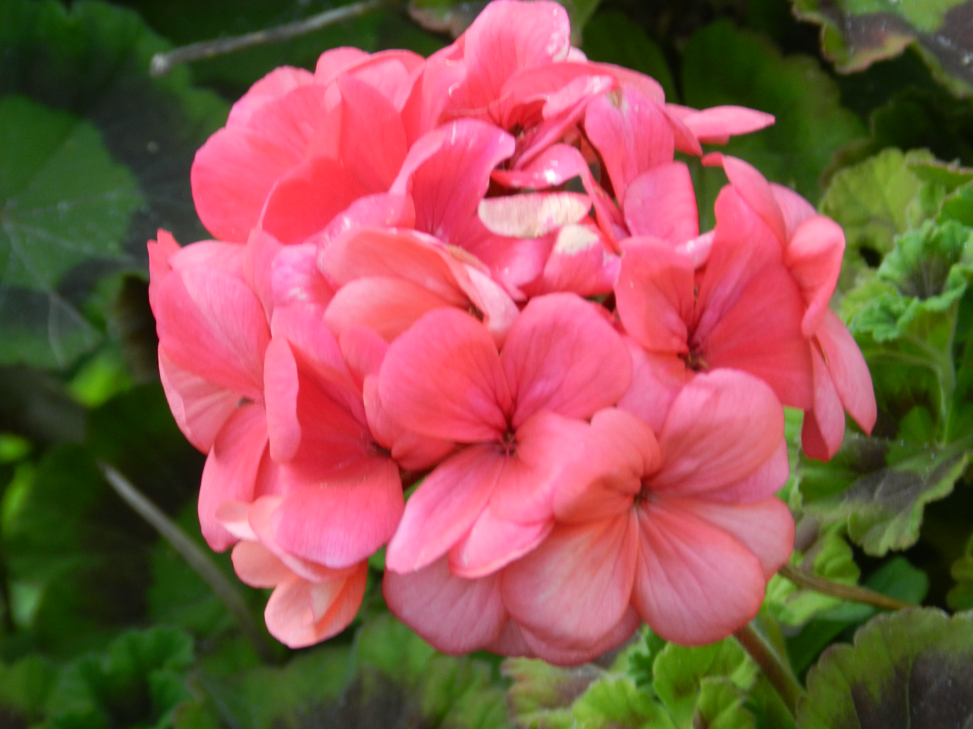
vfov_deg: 3.0
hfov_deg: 4.0
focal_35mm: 499
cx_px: 486
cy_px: 364
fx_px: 14026
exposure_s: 1/80
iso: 280
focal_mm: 88.7
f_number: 5.7
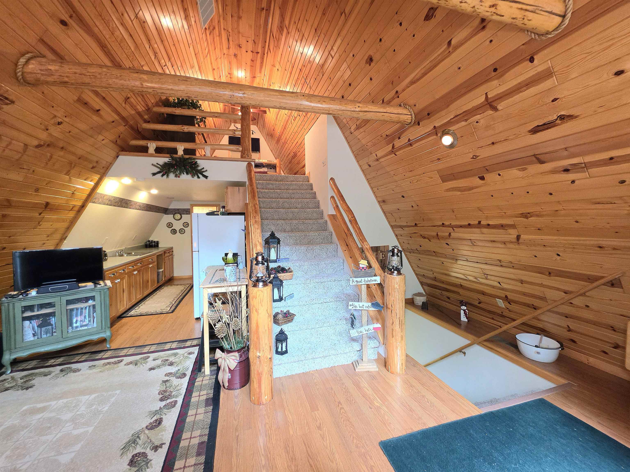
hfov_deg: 106.2
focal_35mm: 13
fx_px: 237
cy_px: 236
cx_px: 315
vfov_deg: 89.9
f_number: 1.9
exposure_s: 1/60.2
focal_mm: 2.2
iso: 250
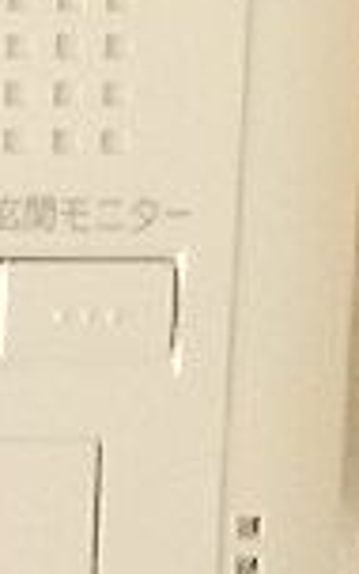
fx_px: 1816
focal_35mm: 116
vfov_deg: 17.3
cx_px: -162
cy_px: -87
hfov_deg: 10.9
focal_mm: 4.6
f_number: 3.2
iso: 800
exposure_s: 1/30
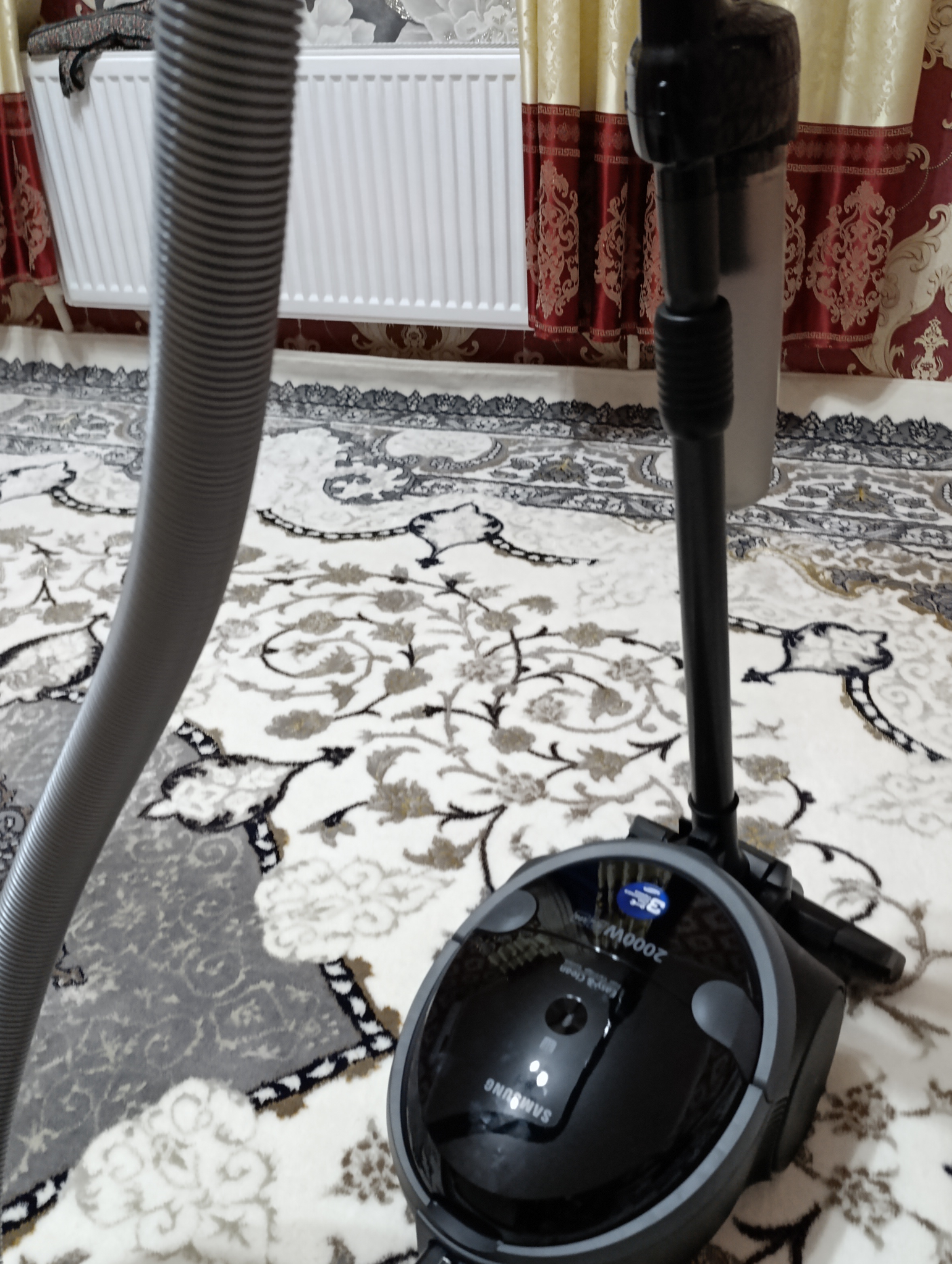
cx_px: 496
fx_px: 1097
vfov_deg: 59.9
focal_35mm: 30
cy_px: 637
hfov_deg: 46.9
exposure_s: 1/25
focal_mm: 6.14
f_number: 1.6
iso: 1000
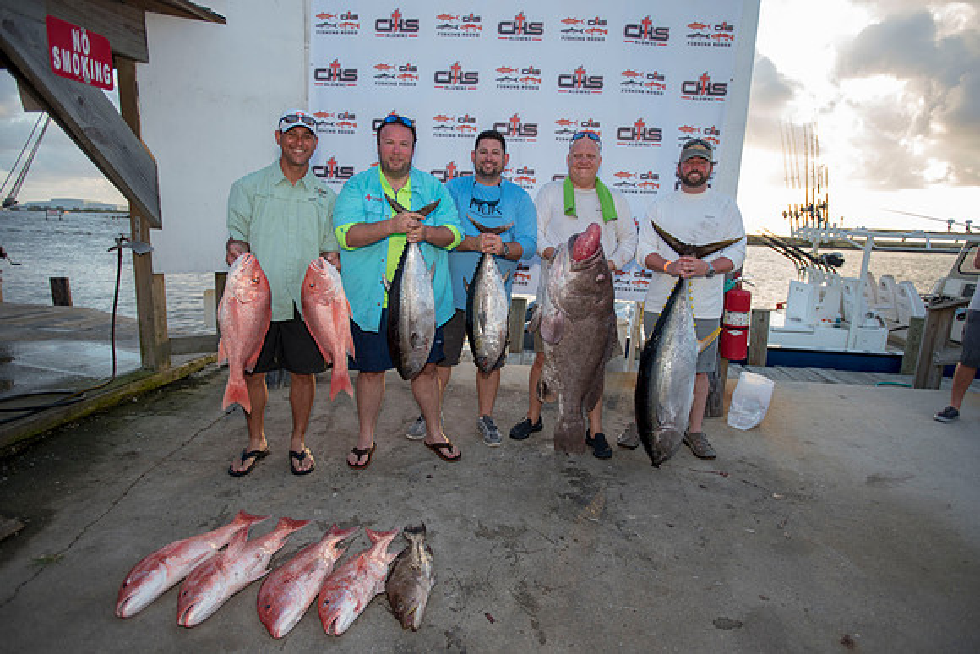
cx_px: 490
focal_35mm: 20
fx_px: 545
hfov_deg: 84.0
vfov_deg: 62.0
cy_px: 327
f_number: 2.8
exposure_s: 1/400
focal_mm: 20
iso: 250
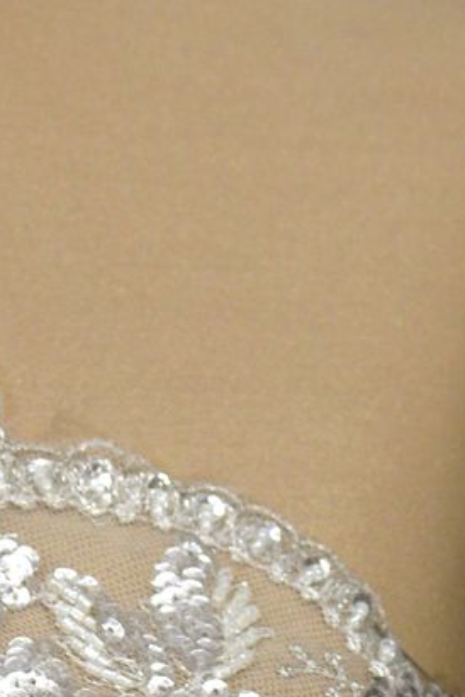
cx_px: -355
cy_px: 929
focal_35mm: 230
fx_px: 4460
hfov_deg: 5.9
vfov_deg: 8.8
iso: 400
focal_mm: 35
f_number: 4.5
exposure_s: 1/80
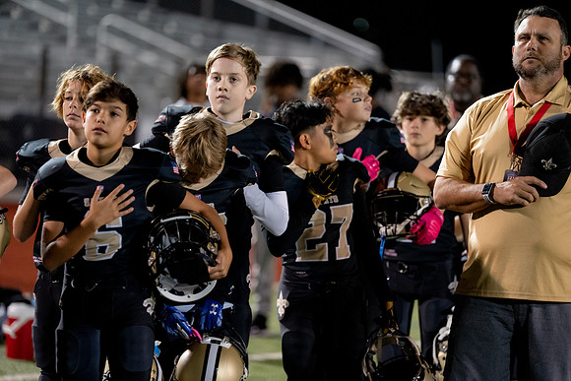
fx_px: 2856
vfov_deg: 7.6
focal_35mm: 180
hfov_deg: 11.4
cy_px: 190
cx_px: 286
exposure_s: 1/320
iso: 3200
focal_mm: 180
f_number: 2.8
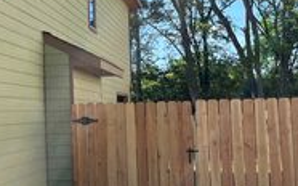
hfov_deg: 26.1
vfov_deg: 17.6
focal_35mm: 74
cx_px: -16
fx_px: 601
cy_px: 71
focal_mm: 5.1
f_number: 1.6
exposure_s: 1/1129
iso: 50
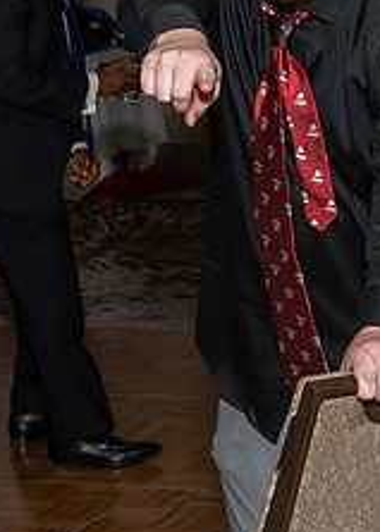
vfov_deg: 14.0
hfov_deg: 10.0
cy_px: 284
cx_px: 244
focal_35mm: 143
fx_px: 2163
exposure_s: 1/250
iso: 400
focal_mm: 26
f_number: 6.3
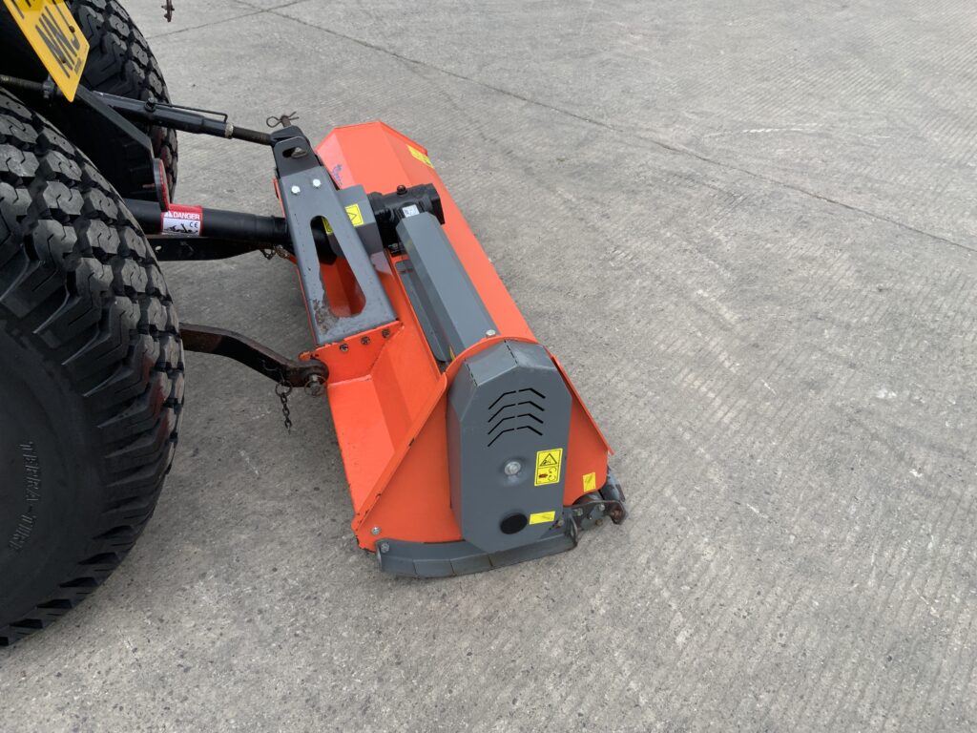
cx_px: 488
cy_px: 366
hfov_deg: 61.7
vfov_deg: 48.2
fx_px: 818
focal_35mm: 29
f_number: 1.8
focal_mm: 3
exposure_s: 1/816
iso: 16
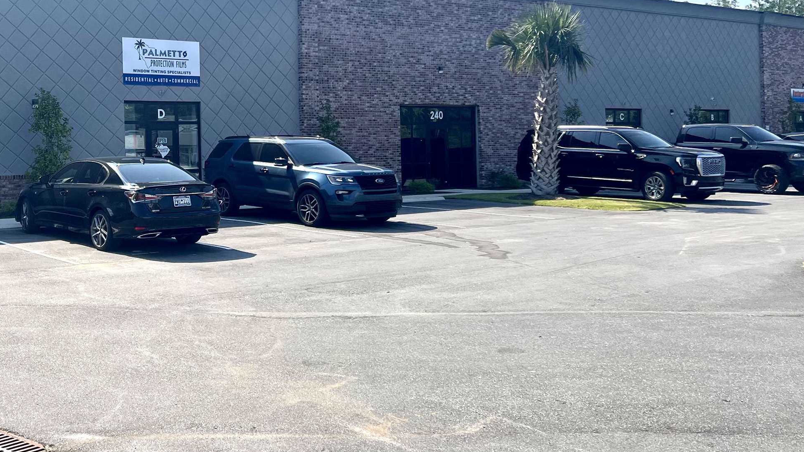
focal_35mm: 45
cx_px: 178
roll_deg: +1.3
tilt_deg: +2.7
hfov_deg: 43.6
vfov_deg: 26.3
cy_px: 138
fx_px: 959
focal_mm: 5.7
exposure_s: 1/5882
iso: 50
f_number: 1.5
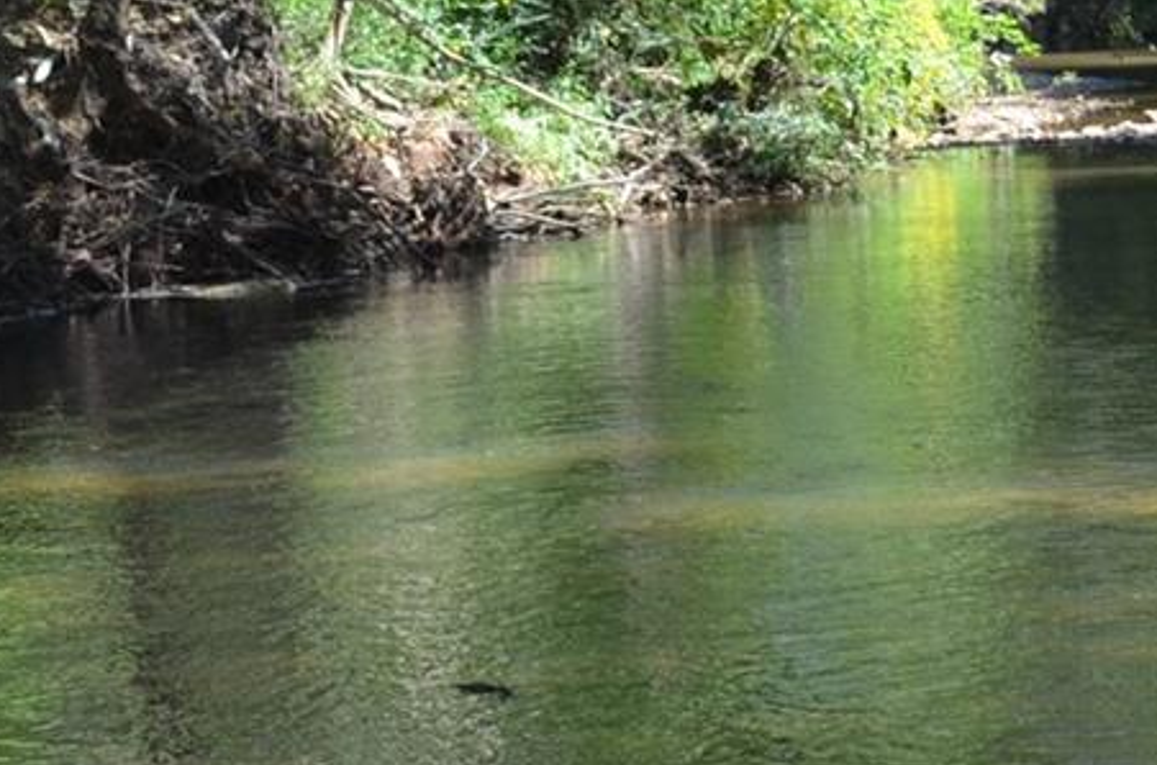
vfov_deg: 9.1
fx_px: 4807
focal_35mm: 150
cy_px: 298
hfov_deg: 13.2
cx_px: 1503
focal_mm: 22
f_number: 5.6
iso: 200
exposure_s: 1/125
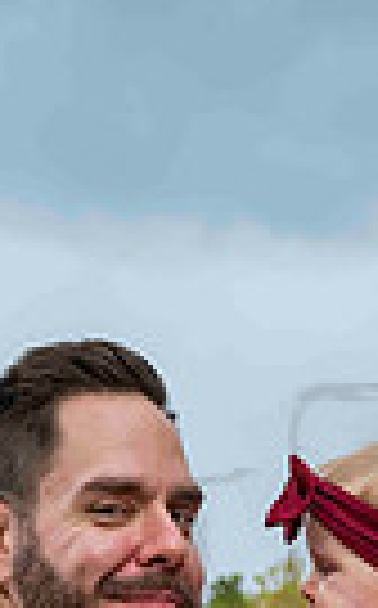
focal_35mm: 129
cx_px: 405
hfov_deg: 10.0
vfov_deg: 14.8
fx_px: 2133
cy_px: 982
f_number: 5.6
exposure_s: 1/500
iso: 400
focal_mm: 38
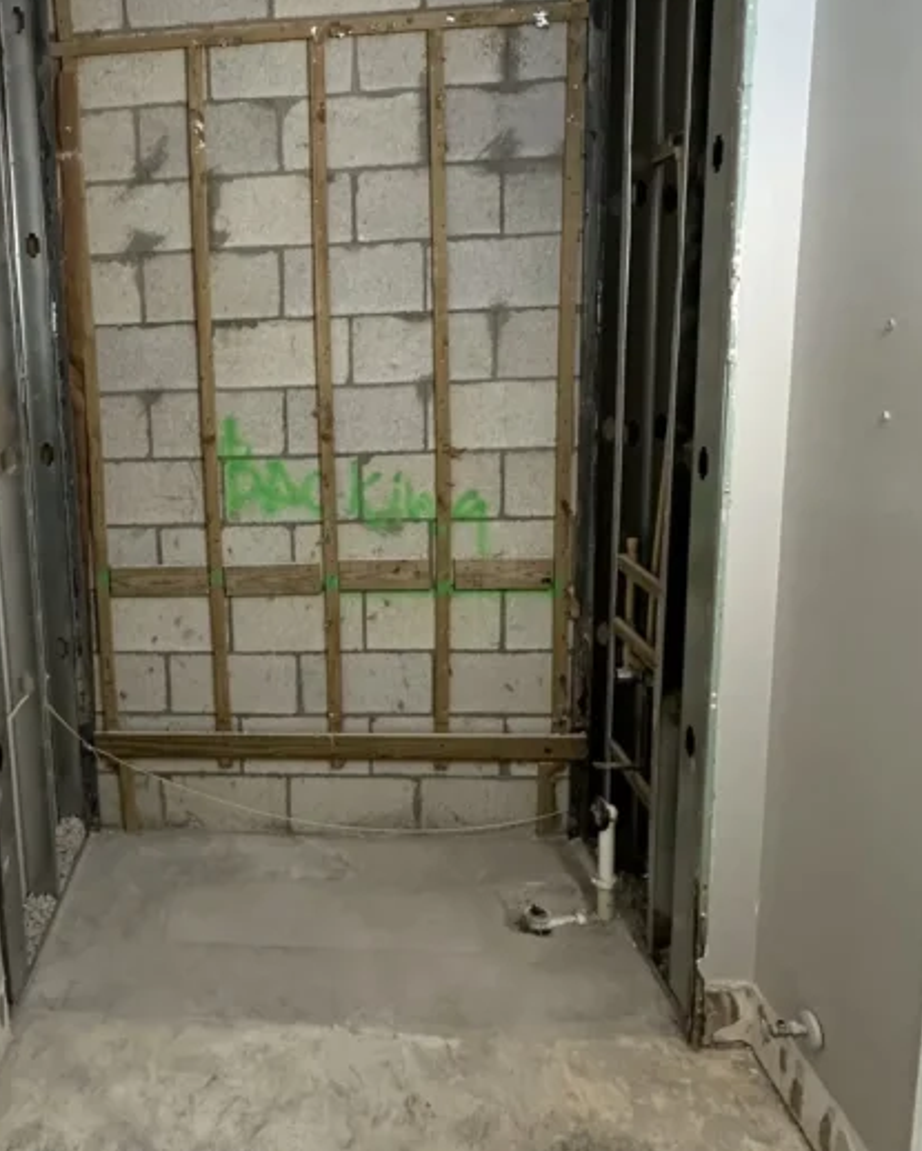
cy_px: 473
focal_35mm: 27
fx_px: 920
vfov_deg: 63.6
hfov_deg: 50.7
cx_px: 216
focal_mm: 2.22
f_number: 2.2
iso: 320
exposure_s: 1/120
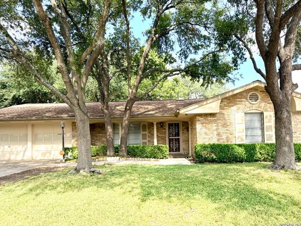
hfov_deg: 71.6
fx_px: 209
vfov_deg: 56.8
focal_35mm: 24
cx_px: 150
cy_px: 113
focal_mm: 6.76
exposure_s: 1/1464
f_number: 1.78
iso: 100
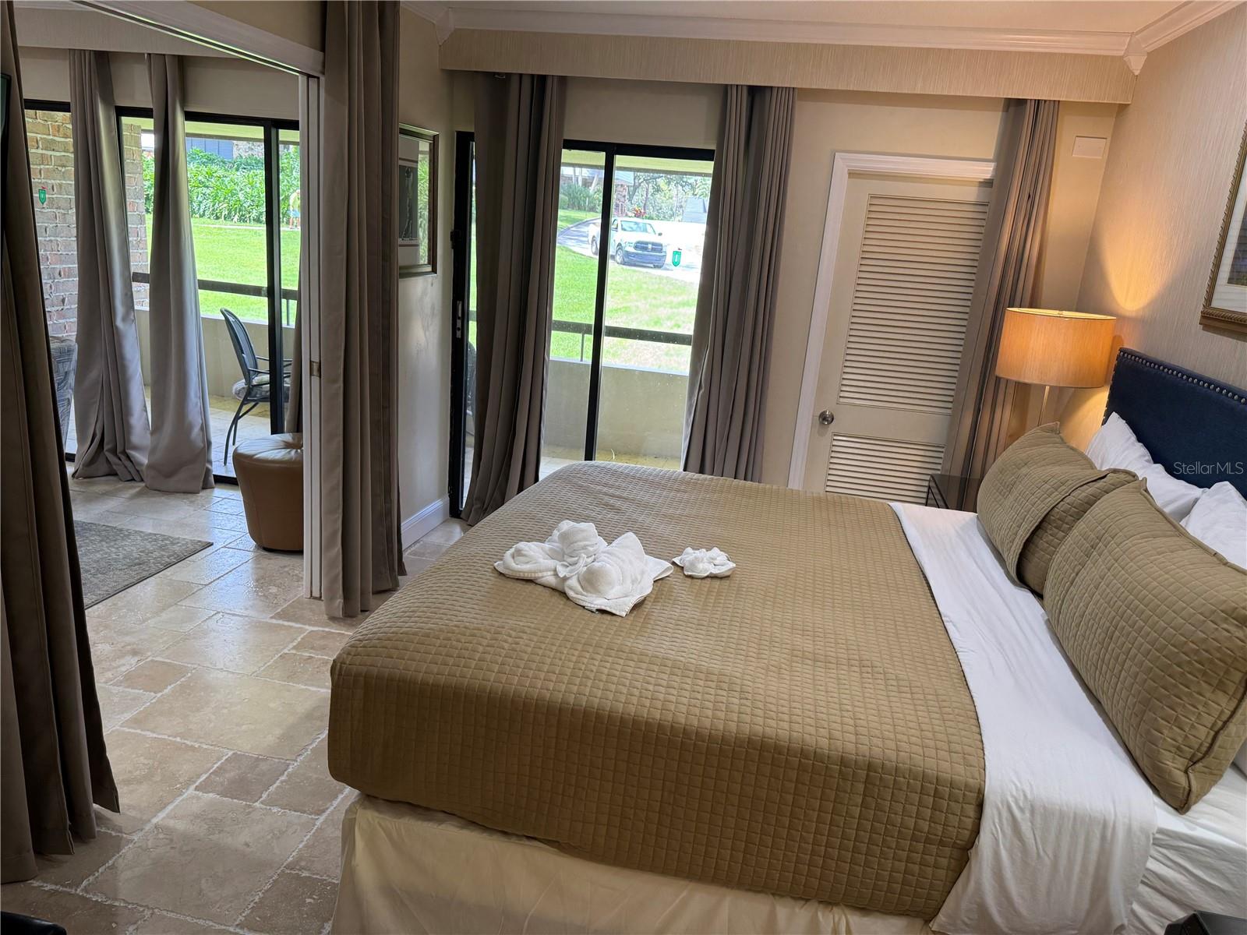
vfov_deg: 56.8
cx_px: 624
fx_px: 865
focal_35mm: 24
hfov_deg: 71.6
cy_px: 468
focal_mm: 6.76
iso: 160
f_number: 1.78
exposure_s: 1/120
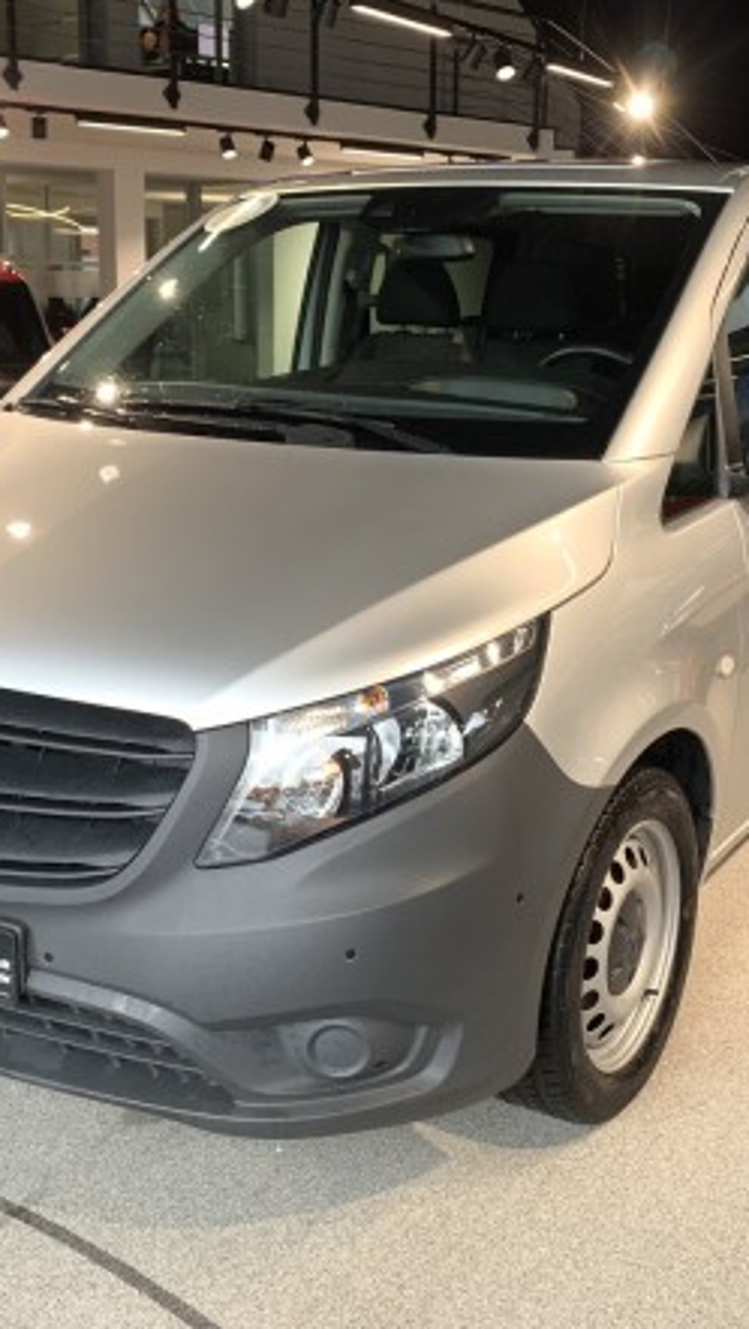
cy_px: 634
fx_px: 1446
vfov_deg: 49.4
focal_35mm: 41
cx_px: 439
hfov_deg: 29.0
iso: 80
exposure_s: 1/121
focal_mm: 4.25
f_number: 1.8
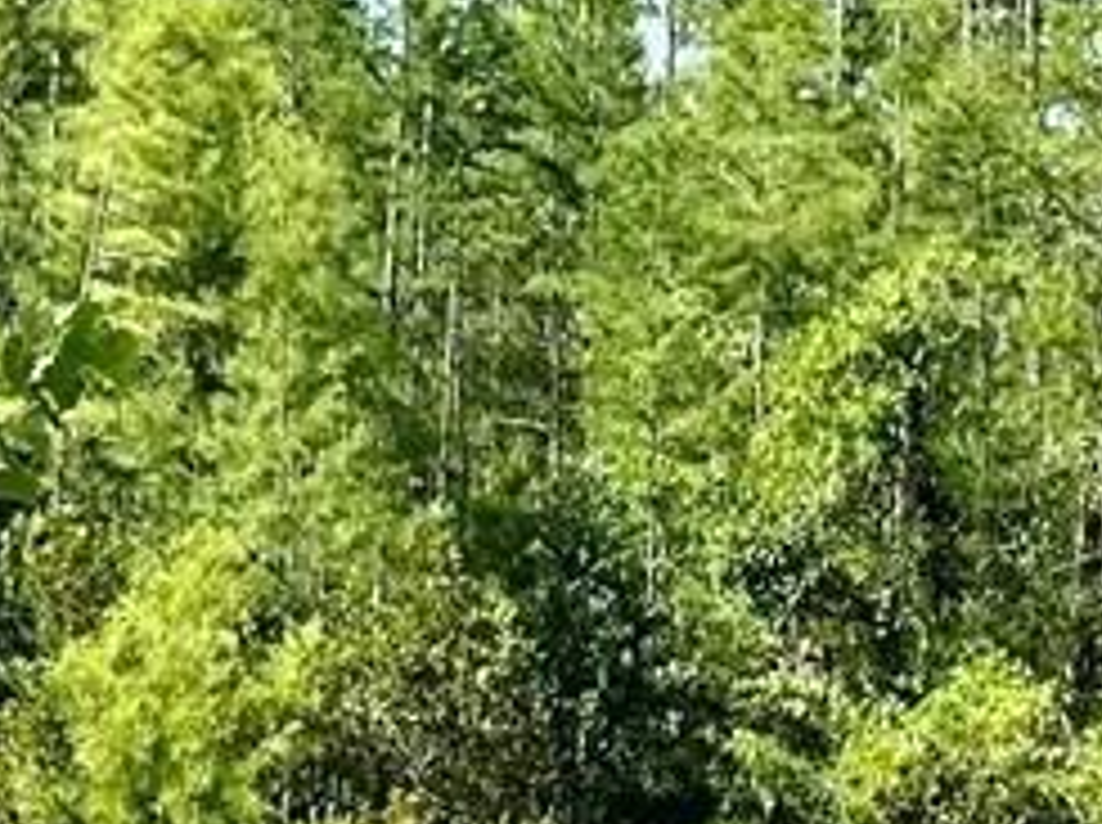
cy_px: 801
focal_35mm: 157
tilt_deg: -0.7
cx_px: 607
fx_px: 4991
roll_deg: -1.5
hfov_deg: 12.6
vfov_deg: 9.4
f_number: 1.78
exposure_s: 1/3155
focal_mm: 6.86
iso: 80
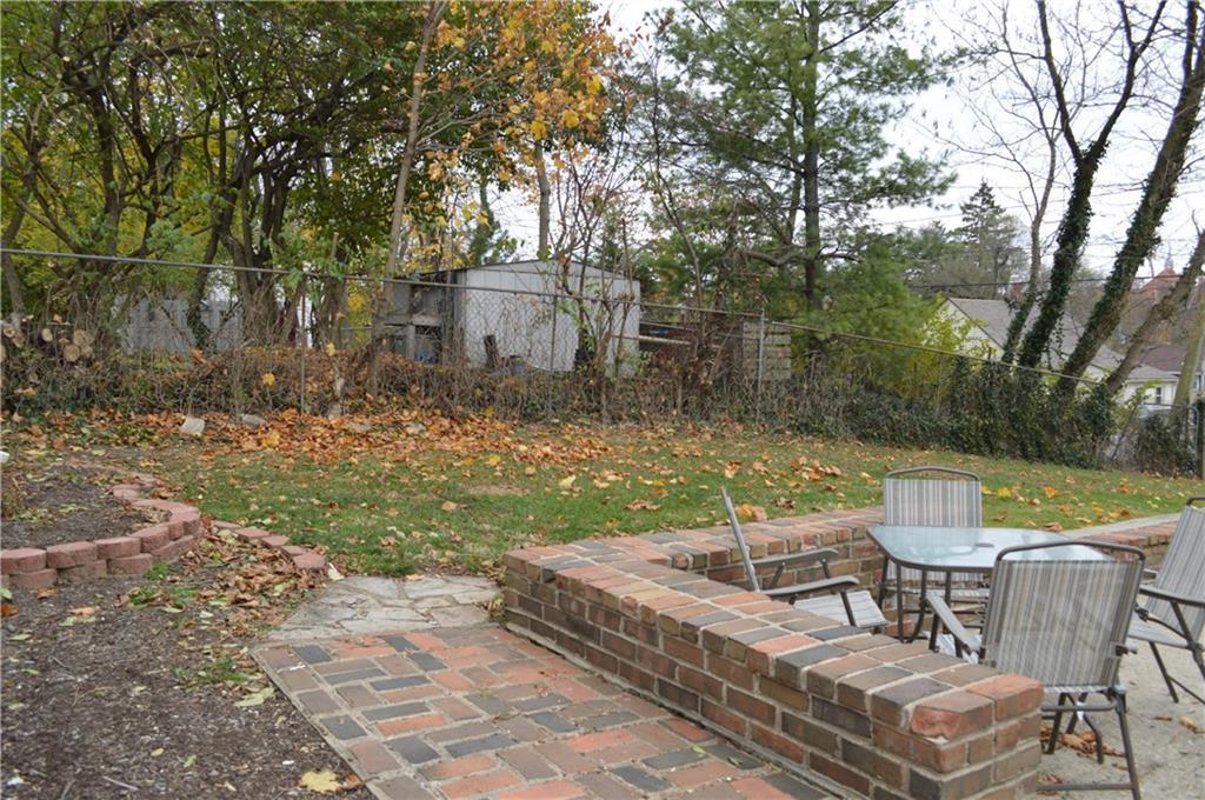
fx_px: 903
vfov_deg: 47.8
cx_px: 602
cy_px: 400
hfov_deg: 67.4
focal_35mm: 27
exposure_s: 1/125
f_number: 5.6
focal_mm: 18
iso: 125
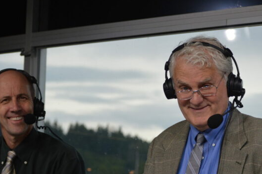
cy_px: 129
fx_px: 907
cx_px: 139
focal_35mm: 125
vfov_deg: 11.0
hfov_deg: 16.4
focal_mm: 55
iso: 400
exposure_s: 1/800
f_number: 4
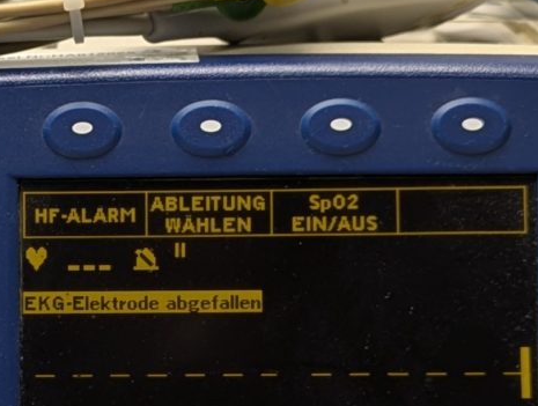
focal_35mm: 132
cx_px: 61
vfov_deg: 11.2
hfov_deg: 14.8
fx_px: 2056
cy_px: 363
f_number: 1.85
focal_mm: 6.81
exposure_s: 1/50
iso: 52
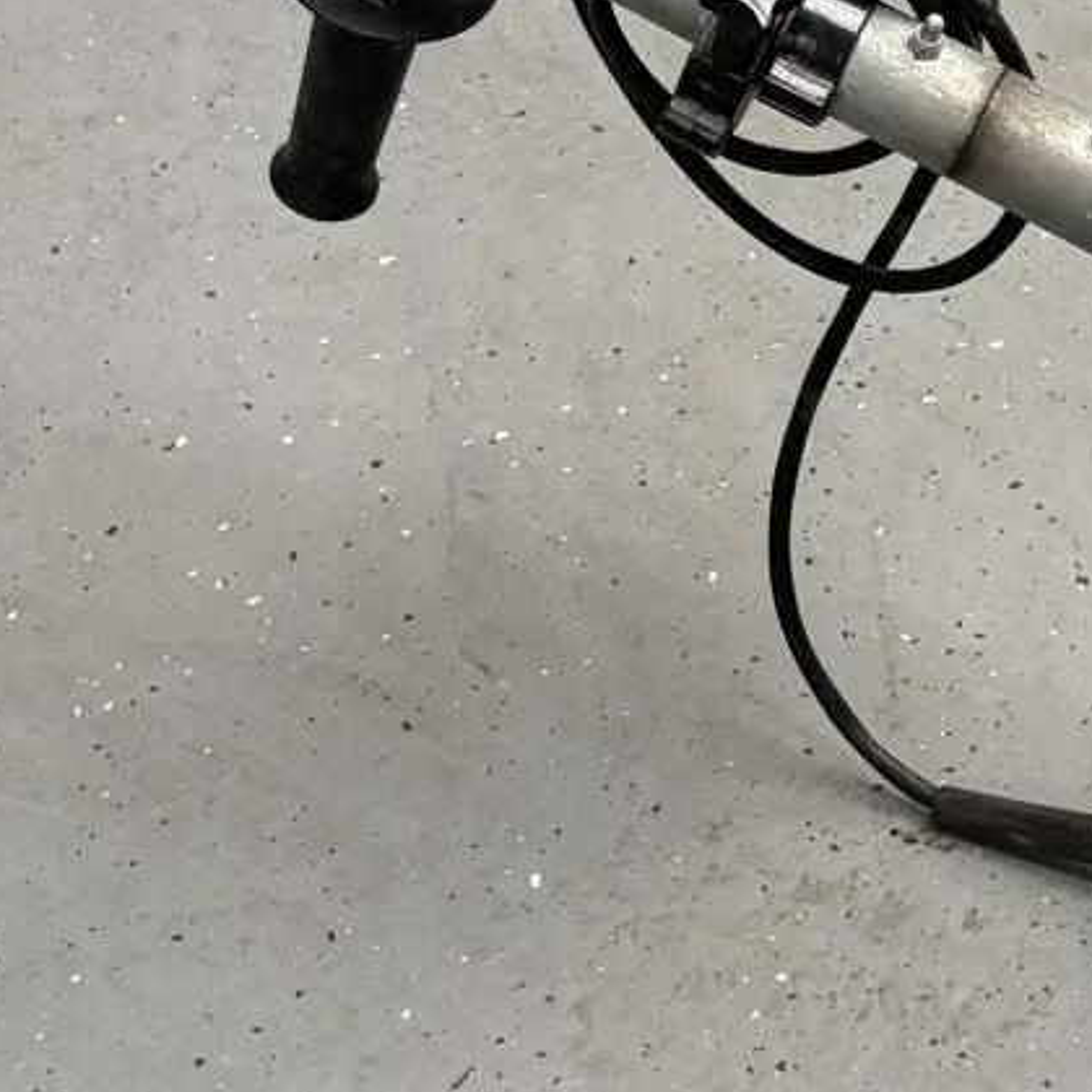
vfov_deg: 16.5
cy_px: 322
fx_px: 3747
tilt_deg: -44.6
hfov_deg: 16.3
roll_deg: +3.7
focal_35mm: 105
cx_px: 1066
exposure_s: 1/78
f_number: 1.6
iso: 125
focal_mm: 5.96
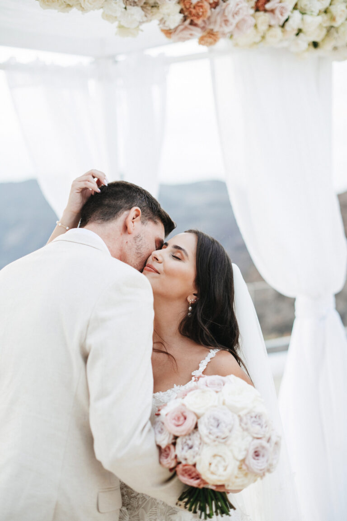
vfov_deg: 39.6
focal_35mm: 50
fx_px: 724
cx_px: 174
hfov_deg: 27.0
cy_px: 260
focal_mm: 50
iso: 100
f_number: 2
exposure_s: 1/400
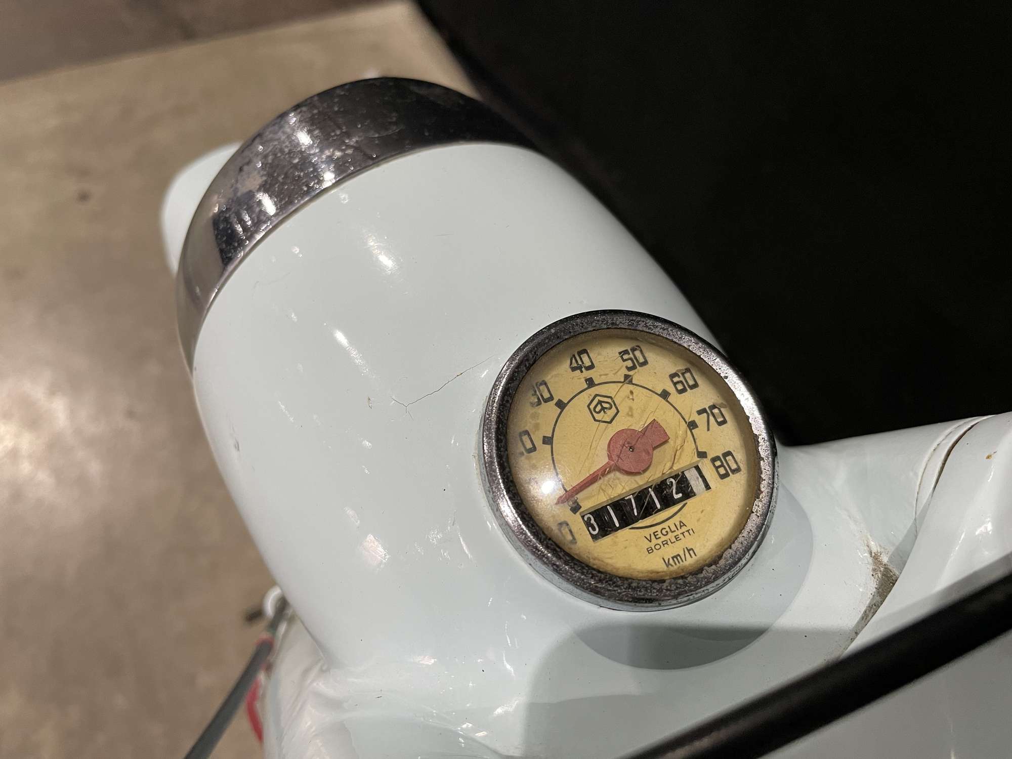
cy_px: 380
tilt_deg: -54.9
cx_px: 506
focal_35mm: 26
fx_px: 760
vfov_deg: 53.1
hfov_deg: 67.3
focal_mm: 4.2
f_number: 1.6
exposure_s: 1/50
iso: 160
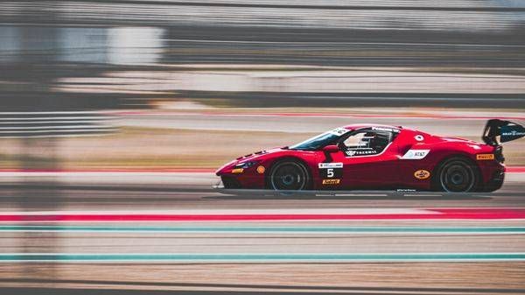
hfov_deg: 10.3
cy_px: 157
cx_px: 262
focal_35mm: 210
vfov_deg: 5.8
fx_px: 2915
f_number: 22
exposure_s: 1/40
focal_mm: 200
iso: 64
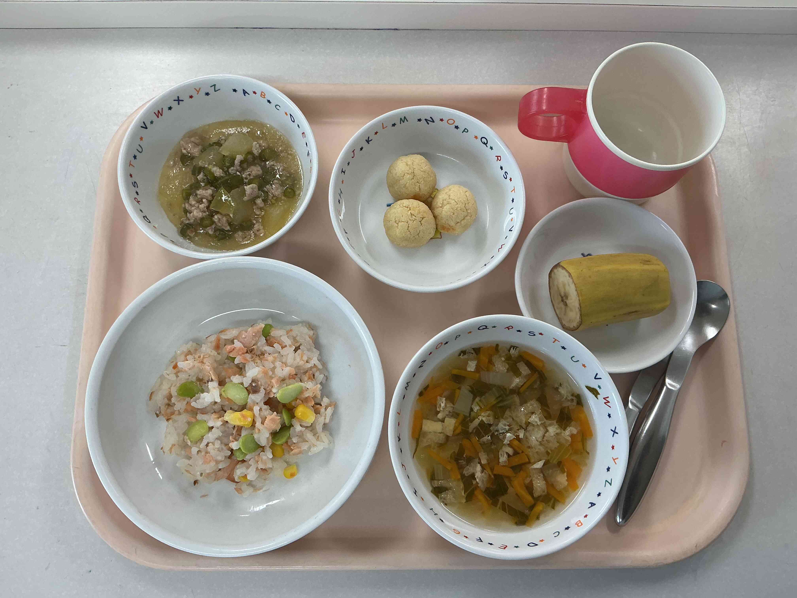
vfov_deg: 48.2
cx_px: 398
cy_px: 299
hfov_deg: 61.7
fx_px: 668
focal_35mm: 29
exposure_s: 1/60
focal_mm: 3
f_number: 1.8
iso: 40
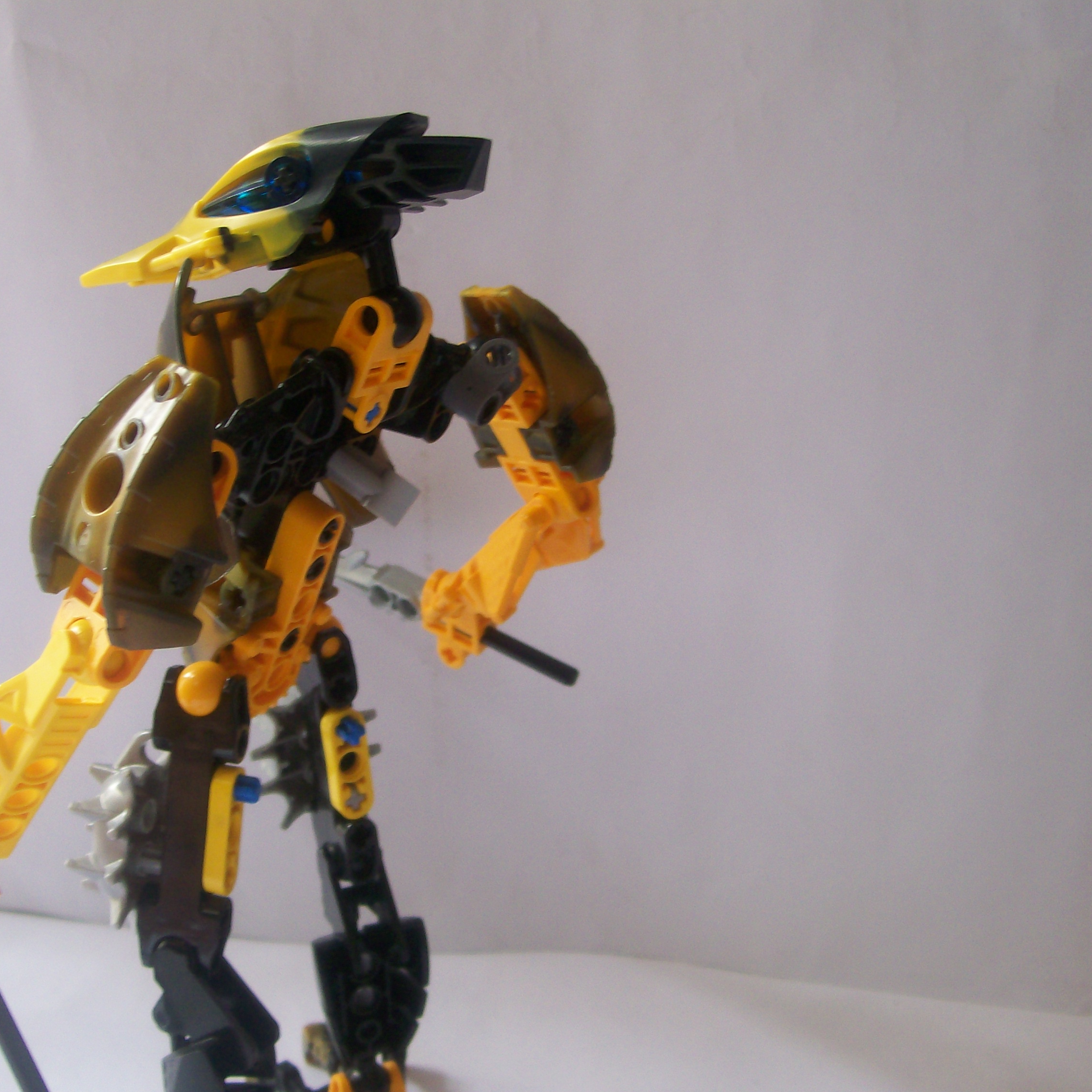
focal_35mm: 43
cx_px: 395
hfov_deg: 38.9
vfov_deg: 39.2
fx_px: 1535
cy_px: 553
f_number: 2.7
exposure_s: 1/54
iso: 80
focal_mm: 6
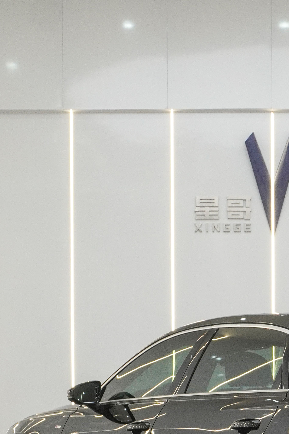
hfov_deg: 12.0
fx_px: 1348
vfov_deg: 17.9
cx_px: 335
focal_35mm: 112
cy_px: 398
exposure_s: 1/80
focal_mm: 26
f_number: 6.3
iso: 1000
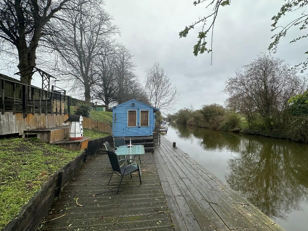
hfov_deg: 98.1
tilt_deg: +1.1
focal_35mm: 15
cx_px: 161
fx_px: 133
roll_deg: +0.3
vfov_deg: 81.7
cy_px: 117
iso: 40
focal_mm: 2.22
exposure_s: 1/764
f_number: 2.2
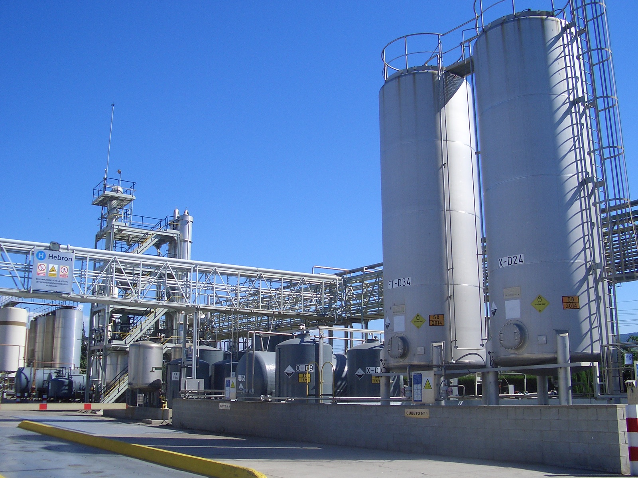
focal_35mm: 35
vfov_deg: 40.7
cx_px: 319
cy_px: 239
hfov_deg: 52.6
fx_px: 645
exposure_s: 1/500
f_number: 4.3
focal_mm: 5.8
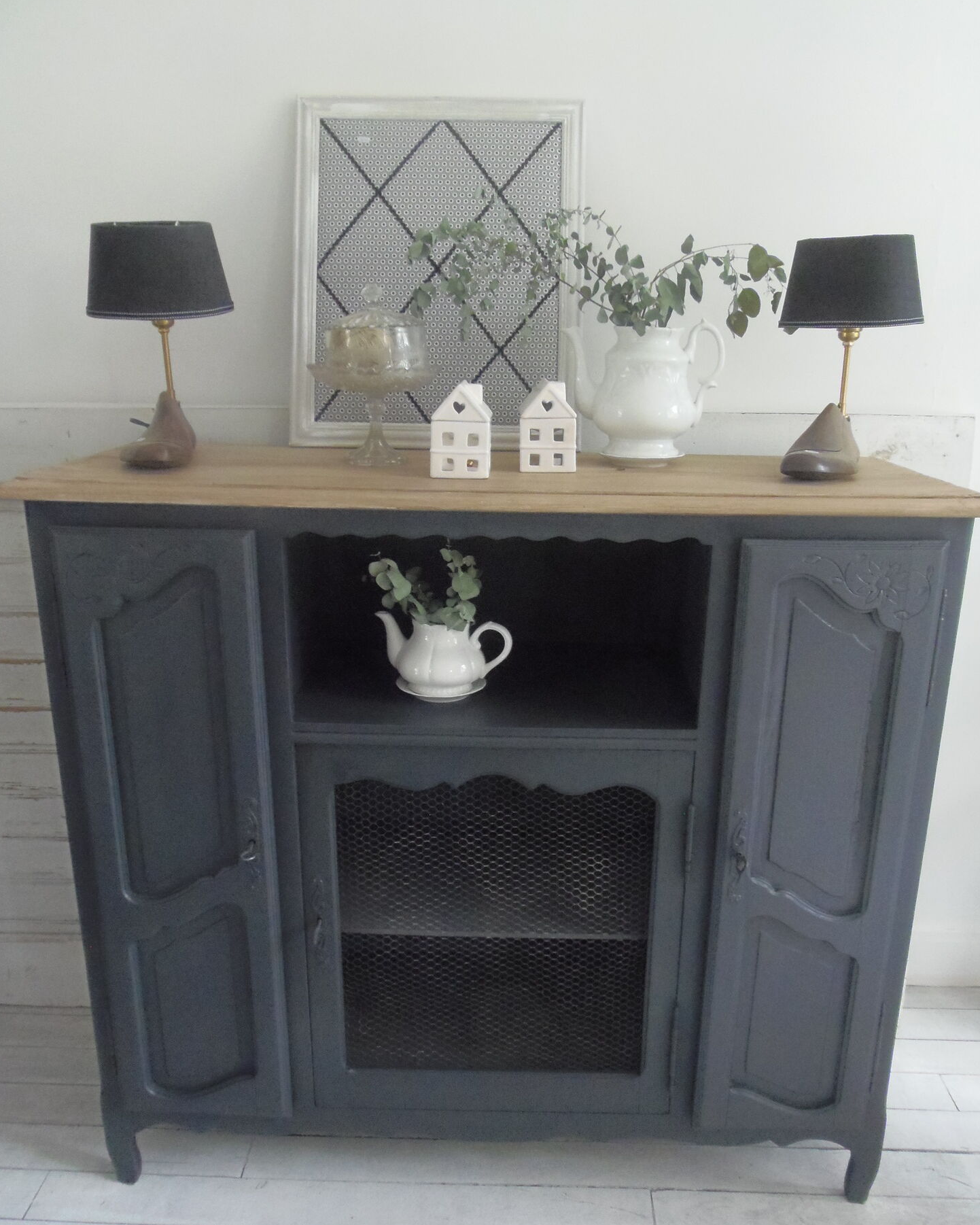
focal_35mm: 26
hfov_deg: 54.9
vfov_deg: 66.0
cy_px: 604
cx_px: 494
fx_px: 942
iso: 400
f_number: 2.9
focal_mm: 4.3
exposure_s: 1/30
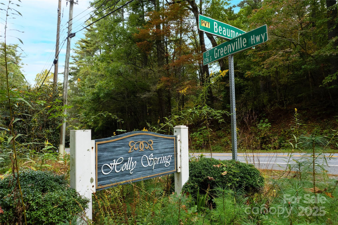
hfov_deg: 78.6
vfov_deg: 57.2
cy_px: 112
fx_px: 206
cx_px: 169
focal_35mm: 22
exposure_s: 1/240
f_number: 2.8
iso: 100
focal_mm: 8.38
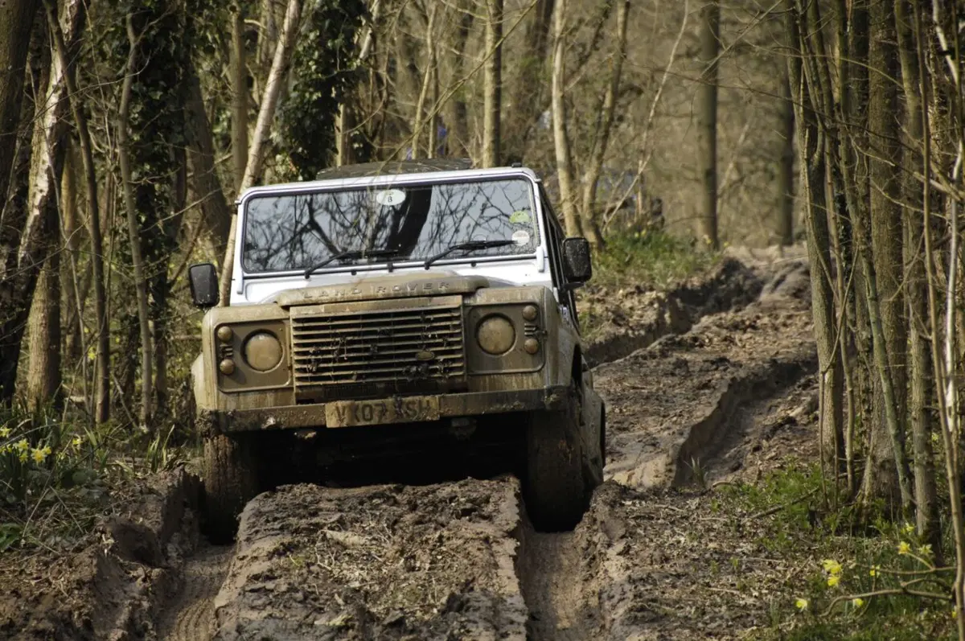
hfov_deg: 6.9
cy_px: 320
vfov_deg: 4.6
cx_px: 482
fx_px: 8032
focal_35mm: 300
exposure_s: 1/320
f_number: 5.6
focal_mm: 200
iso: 250
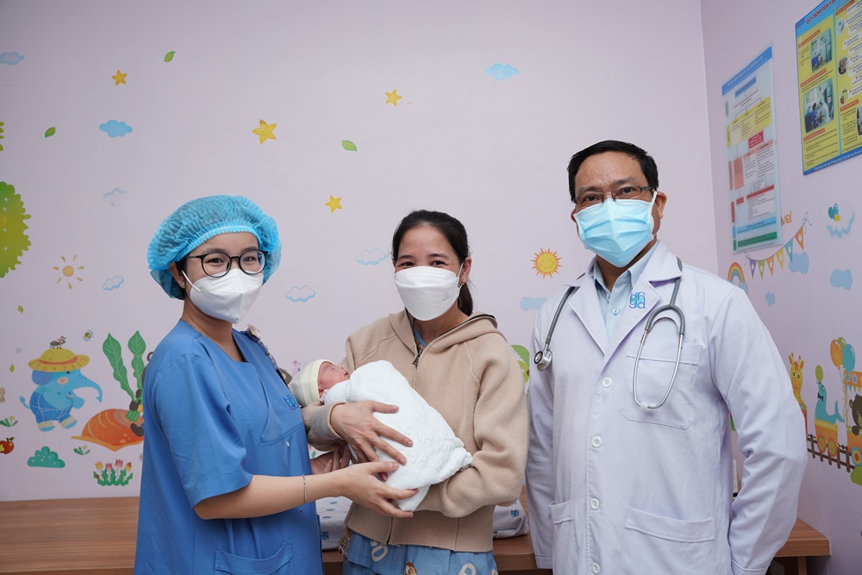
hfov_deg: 57.1
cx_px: 431
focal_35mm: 33
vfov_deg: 39.9
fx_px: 793
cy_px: 288
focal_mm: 33.1
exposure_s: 1/125
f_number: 5
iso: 100
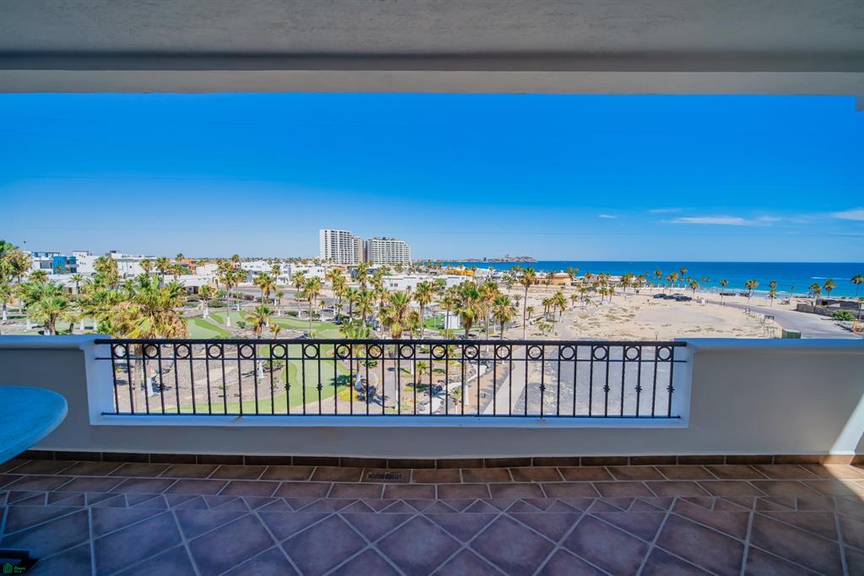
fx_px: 336
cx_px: 432
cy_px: 288
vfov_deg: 81.2
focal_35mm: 14
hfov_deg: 104.3
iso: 50
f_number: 5.6
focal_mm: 14
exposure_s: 1/350
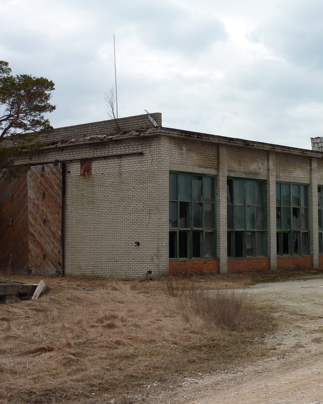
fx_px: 753
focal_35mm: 63
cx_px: 236
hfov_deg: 24.0
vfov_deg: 30.0
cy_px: 201
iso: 80
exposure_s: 1/500
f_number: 4.5
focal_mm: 7.9
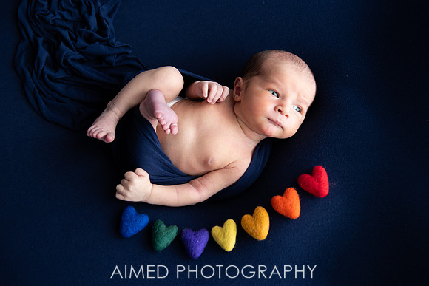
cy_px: 134
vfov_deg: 33.1
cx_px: 228
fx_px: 482
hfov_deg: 48.0
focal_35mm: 40
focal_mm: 38
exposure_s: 1/160
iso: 320
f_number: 3.5
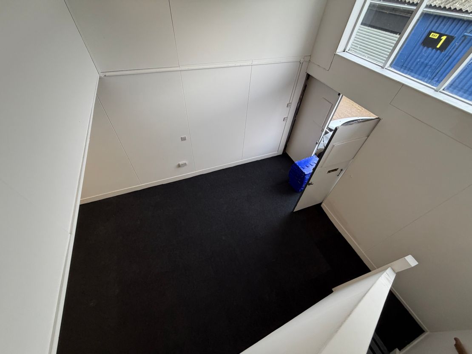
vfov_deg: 85.7
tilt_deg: -47.0
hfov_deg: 102.1
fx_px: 191
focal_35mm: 14
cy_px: 177
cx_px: 236
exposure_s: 1/100
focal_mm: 2.22
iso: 125
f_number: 2.2
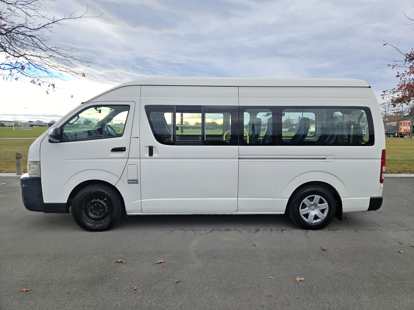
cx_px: 207
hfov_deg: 73.9
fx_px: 275
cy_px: 155
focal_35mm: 23
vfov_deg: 58.9
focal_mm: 5.4
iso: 64
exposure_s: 1/719
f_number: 1.8
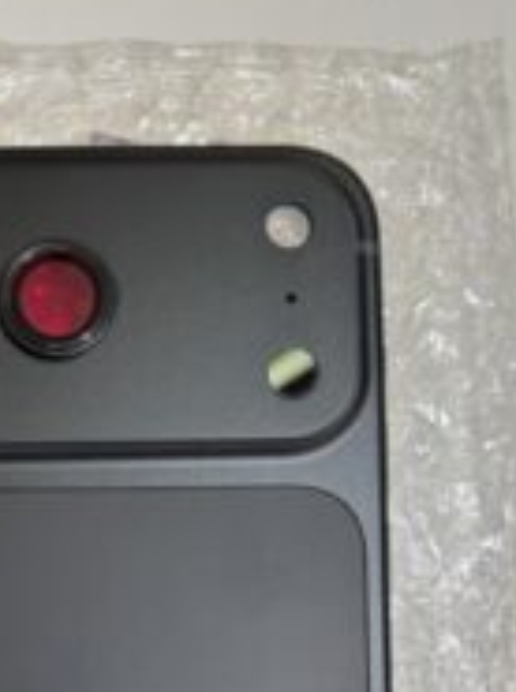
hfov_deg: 27.3
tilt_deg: -84.8
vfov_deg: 34.1
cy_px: 666
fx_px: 1037
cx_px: 93
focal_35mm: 52
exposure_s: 1/121
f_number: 1.78
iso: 50
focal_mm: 6.76
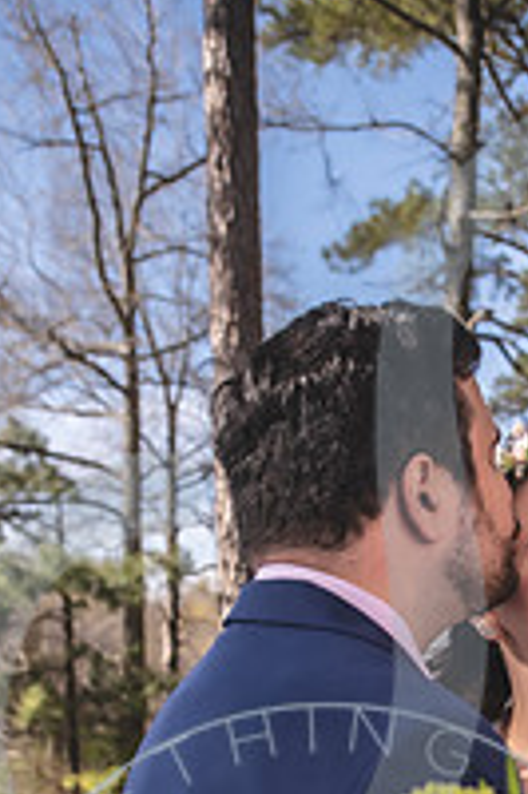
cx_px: 508
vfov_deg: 34.1
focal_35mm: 54
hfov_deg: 24.1
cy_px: 770
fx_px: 1190
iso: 100
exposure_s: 1/1250
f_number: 2.8
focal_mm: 24
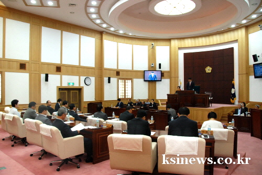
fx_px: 197
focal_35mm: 27
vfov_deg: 48.0
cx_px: 131
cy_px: 88
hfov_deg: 67.4
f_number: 5
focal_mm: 18
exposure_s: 1/60
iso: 800
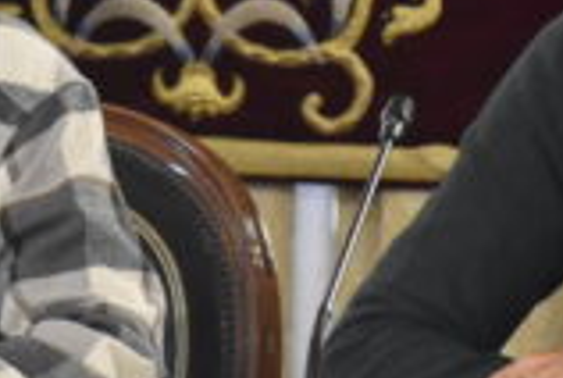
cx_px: 93
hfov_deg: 3.0
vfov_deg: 2.0
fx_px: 10858
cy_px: 96
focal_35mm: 693
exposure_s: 1/125
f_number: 5.6
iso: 5600
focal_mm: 122
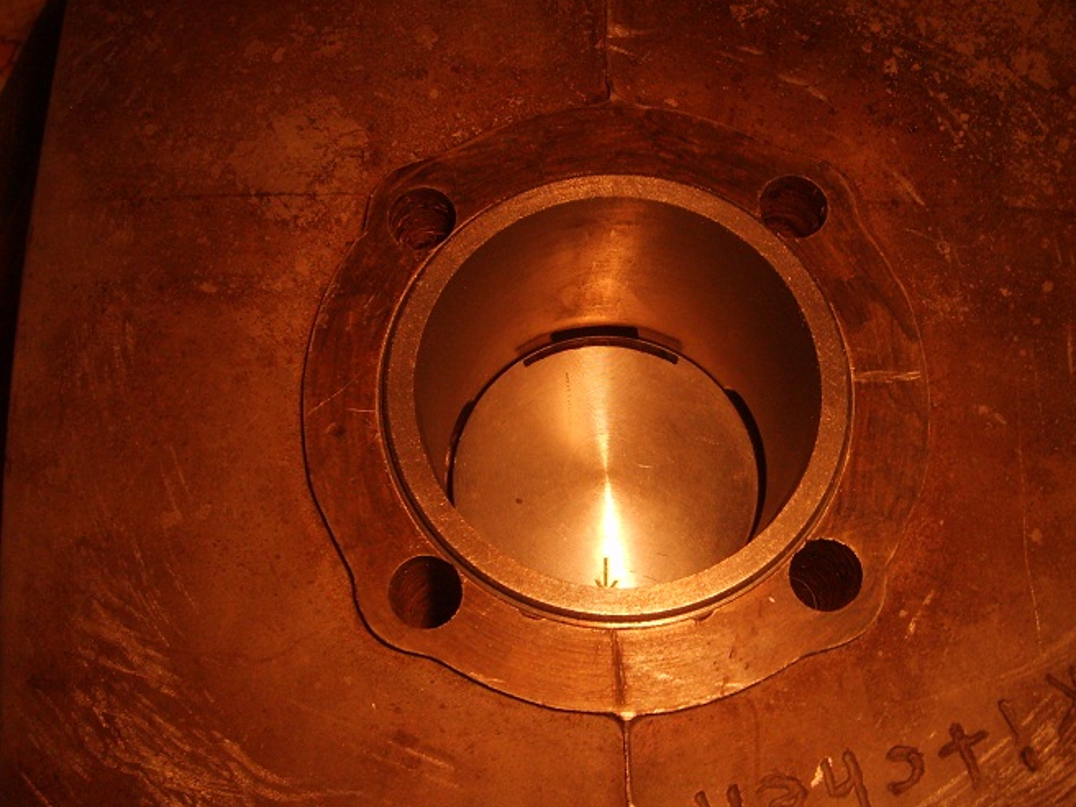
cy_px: 448
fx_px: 1274
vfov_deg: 35.1
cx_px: 600
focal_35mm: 41
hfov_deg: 45.7
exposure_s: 1/45
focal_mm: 5.8
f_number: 2.8
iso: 100
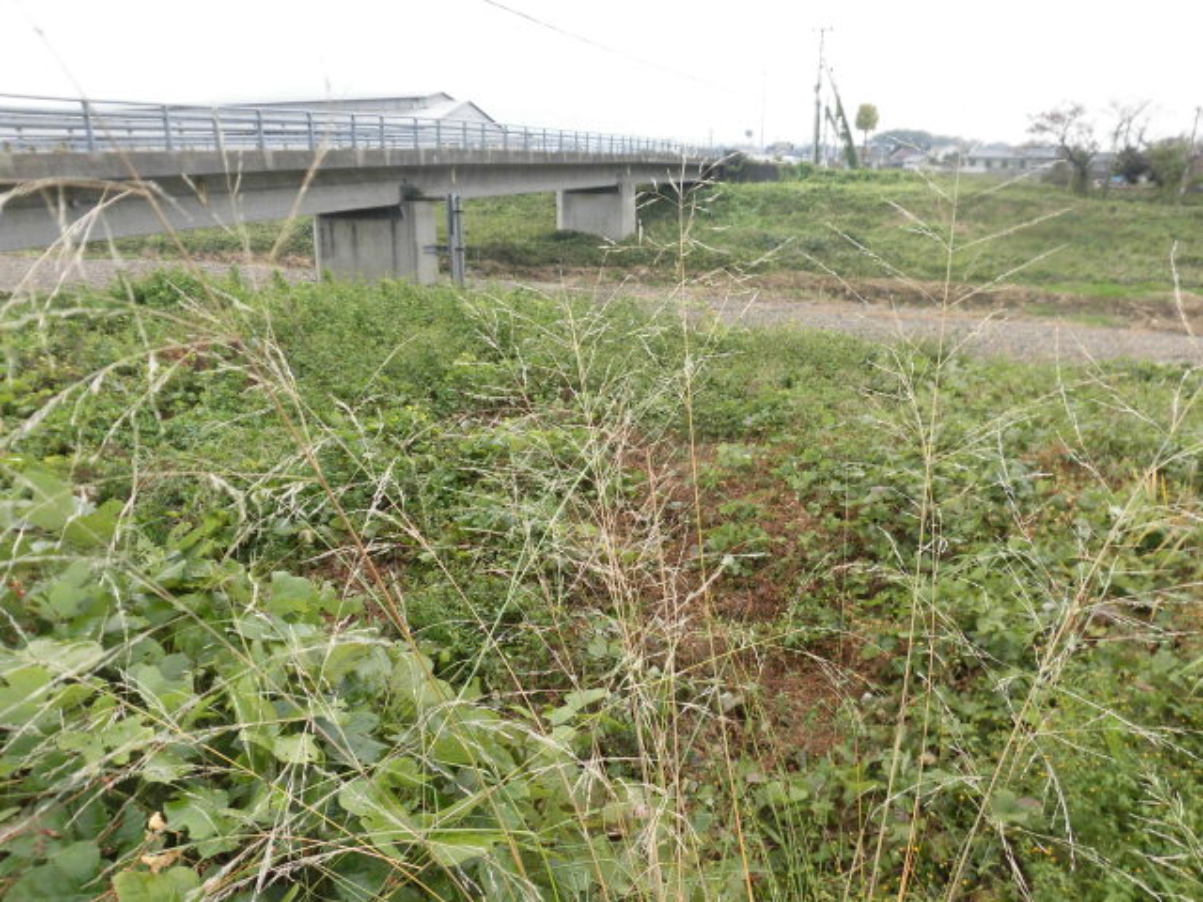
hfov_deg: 71.6
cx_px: 602
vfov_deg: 56.8
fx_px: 834
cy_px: 451
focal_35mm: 24
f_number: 3.1
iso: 100
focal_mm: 4.3
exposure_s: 1/200
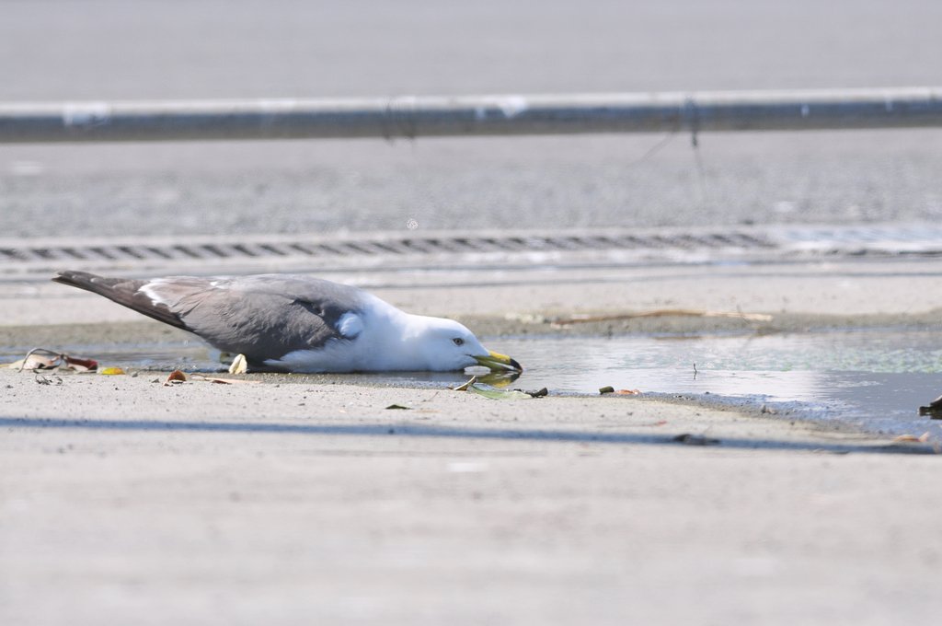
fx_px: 19600
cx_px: 471
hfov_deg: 2.8
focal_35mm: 750
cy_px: 313
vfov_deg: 1.8
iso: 250
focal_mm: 500
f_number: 5.6
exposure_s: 1/1500
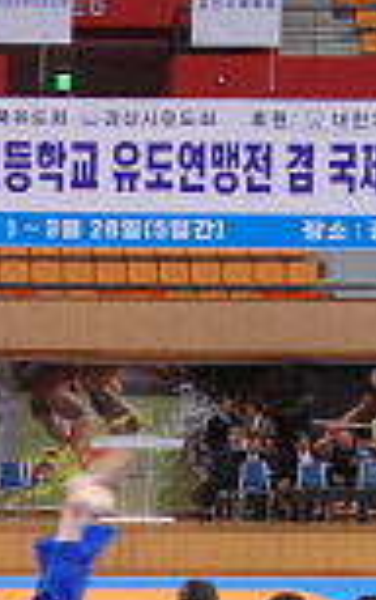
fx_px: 2616
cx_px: 8
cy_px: 649
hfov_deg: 8.2
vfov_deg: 12.8
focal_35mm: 160
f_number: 4.2
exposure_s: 1/80
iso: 1250
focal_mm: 32
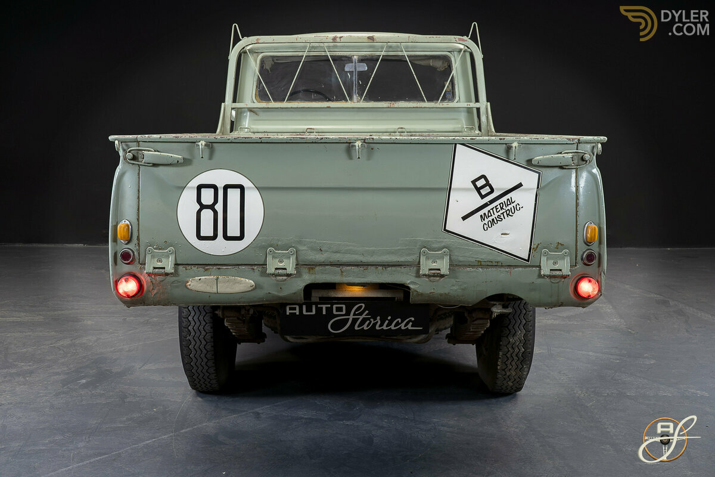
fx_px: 894
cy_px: 238
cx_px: 358
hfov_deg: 43.6
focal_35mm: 45
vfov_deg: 29.9
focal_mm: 45
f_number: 10
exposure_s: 1/1.67
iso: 250
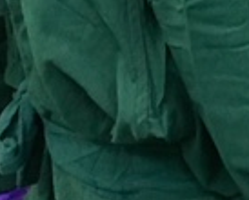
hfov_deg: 13.4
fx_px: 974
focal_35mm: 132
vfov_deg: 9.6
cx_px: 418
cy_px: -367
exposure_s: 1/30
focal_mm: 4.15
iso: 100
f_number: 2.2
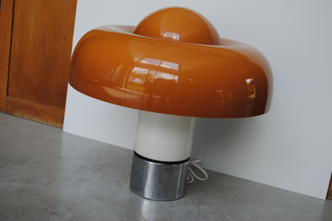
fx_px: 480
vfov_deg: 26.0
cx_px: 165
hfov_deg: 38.2
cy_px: 110
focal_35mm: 52
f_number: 5.6
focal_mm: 34
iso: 140
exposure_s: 1/125
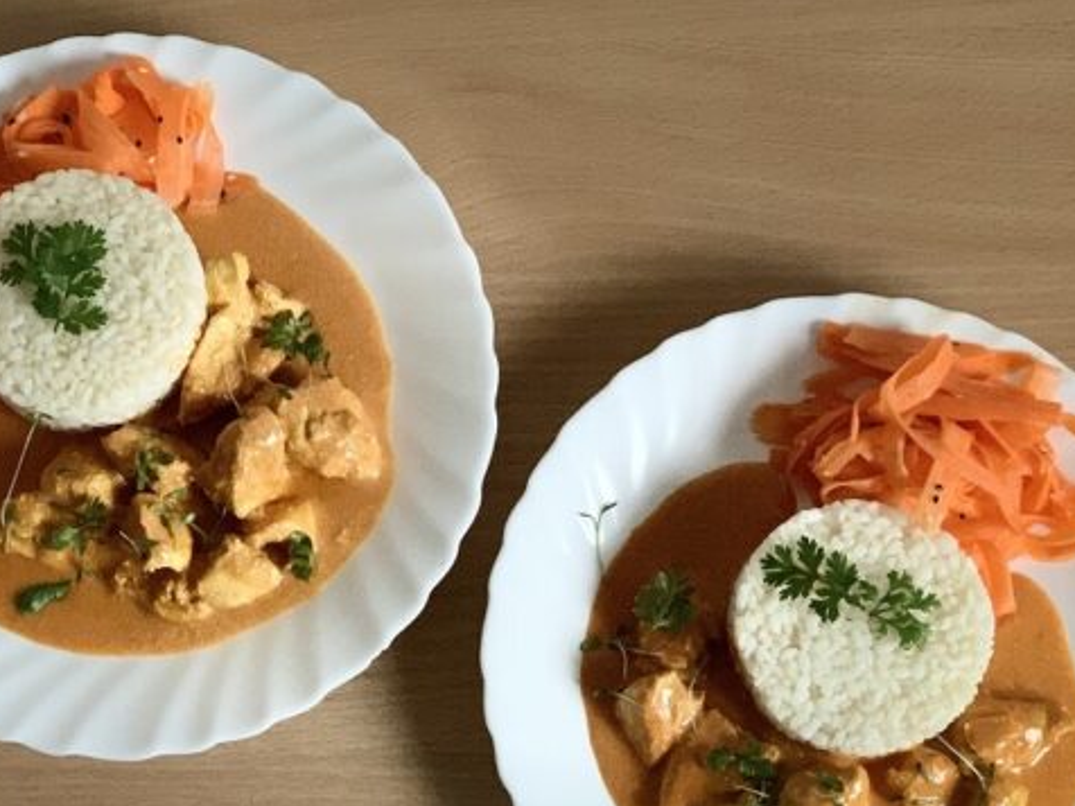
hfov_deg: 25.6
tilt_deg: -81.7
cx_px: 481
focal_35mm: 76
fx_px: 2360
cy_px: 499
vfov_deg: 19.4
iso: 500
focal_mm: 6
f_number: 2.4
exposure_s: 1/40
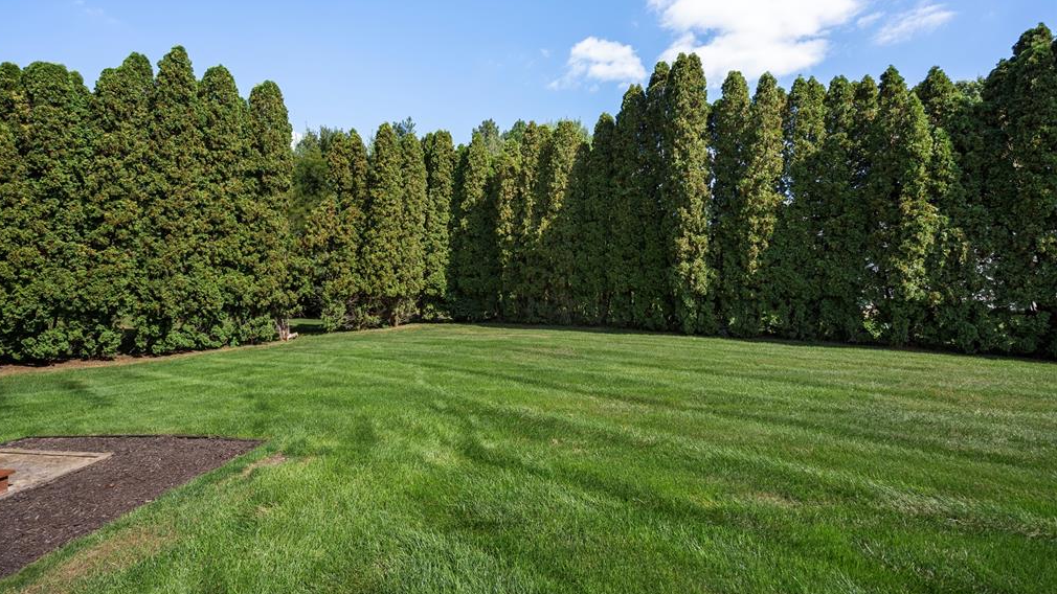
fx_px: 476
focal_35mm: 17
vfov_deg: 63.8
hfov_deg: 95.9
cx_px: 522
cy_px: 272
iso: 100
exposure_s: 1/500
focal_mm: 16
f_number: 4
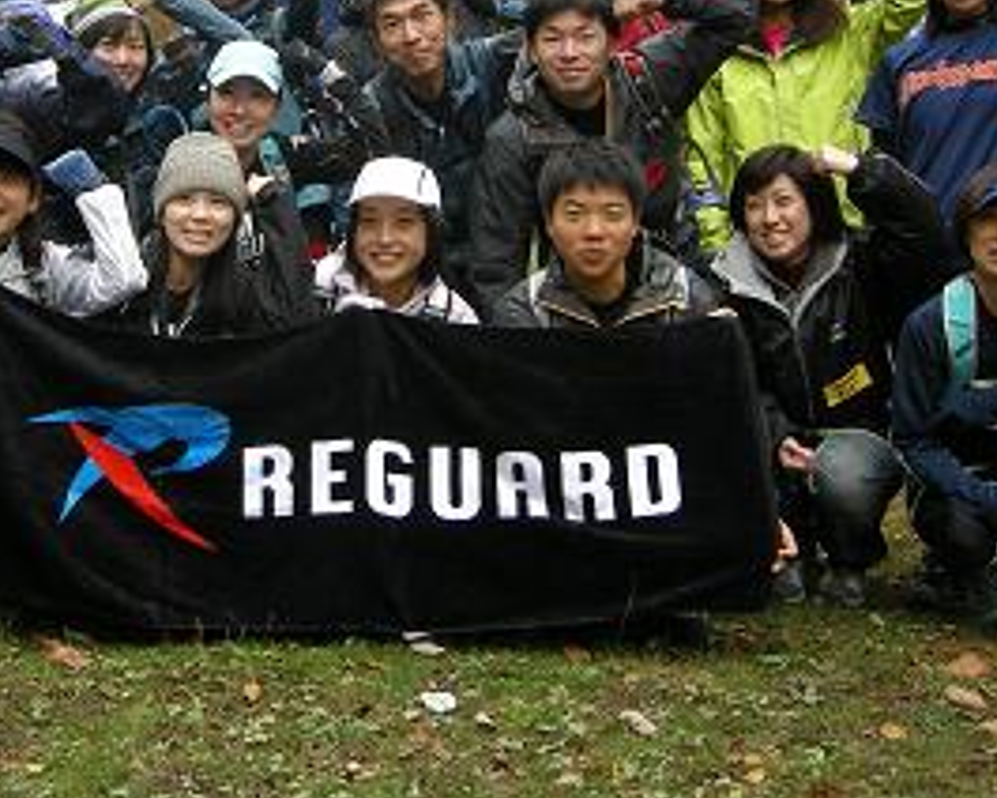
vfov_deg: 22.1
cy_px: 136
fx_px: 2006
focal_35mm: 68
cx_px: 324
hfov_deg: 27.7
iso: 64
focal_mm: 7.5
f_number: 3.4
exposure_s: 1/67.5
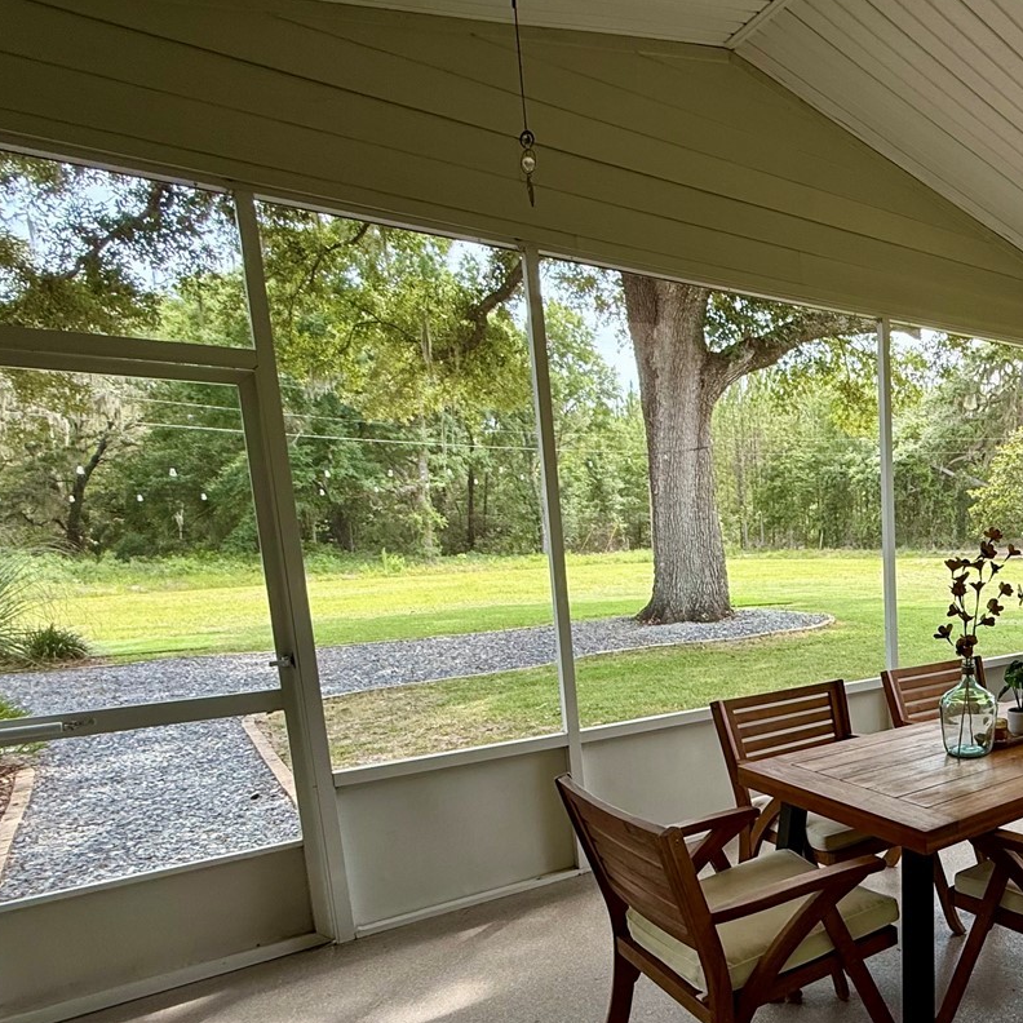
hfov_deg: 54.3
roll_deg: +1.8
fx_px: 836
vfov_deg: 61.8
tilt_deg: -7.0
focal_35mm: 25
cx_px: 933
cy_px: 656
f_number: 2.2
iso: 64
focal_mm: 2.22
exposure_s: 1/217
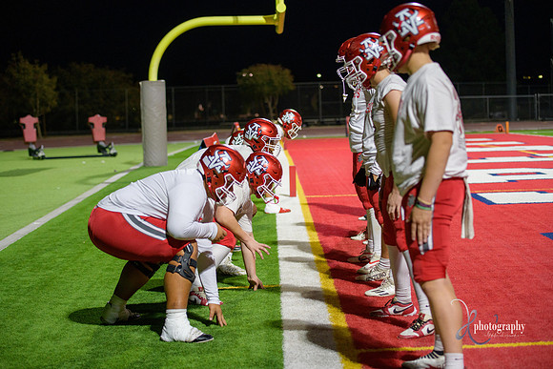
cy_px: 184
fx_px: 1306
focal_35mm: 85
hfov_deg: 23.9
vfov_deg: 16.1
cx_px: 276
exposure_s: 1/250
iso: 1250
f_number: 2.8
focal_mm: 85
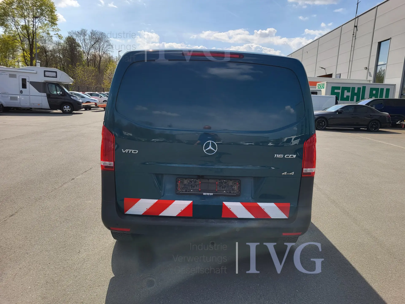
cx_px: 202
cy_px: 152
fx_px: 304
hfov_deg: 67.3
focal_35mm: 26
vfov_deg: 53.1
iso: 40
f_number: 1.8
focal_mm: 5.4
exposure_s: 1/2032
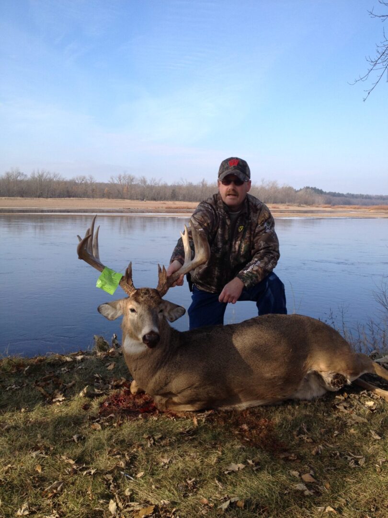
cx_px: 194
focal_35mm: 35
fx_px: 523
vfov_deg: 52.6
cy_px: 259
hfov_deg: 40.7
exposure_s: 1/708
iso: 50
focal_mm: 4.28
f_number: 2.4
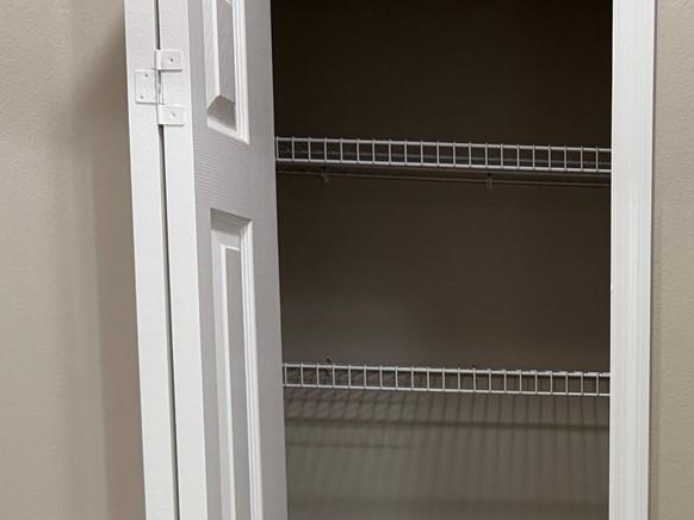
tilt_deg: -10.2
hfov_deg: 27.6
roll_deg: -1.8
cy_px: 580
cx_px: 705
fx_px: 1323
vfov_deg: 21.1
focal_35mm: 66
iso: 320
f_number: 1.78
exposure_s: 1/60
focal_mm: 6.76
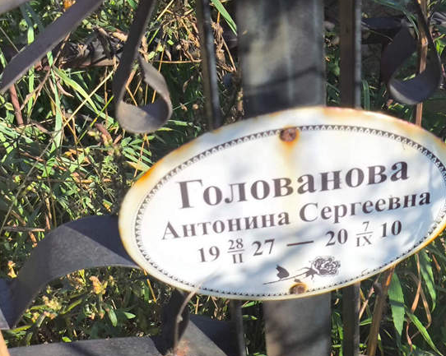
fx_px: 950
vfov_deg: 21.2
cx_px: 288
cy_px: 199
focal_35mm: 72
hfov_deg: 26.3
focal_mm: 4.71
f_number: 1.7
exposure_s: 1/737
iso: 50
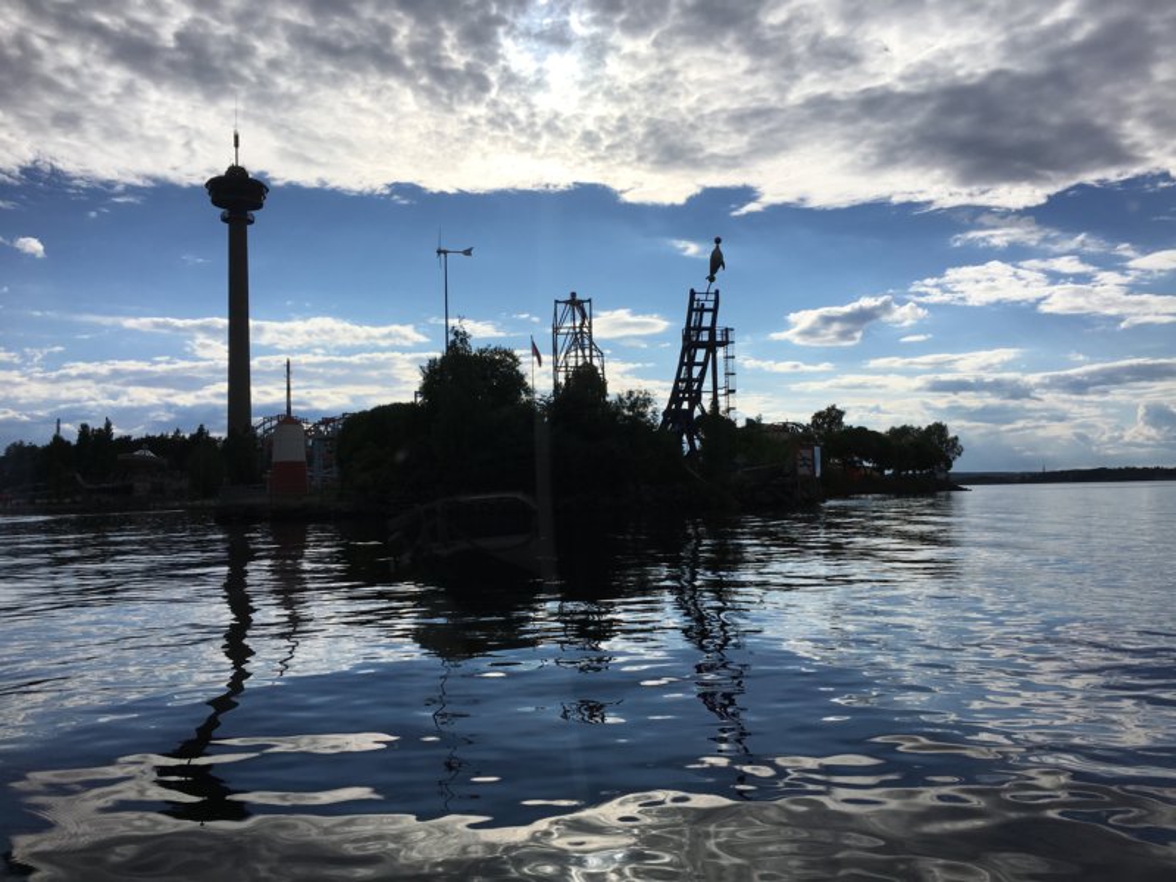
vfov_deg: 48.2
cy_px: 441
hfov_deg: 61.7
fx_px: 985
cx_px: 588
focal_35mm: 29
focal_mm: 4.15
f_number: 2.2
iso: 25
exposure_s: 1/3077
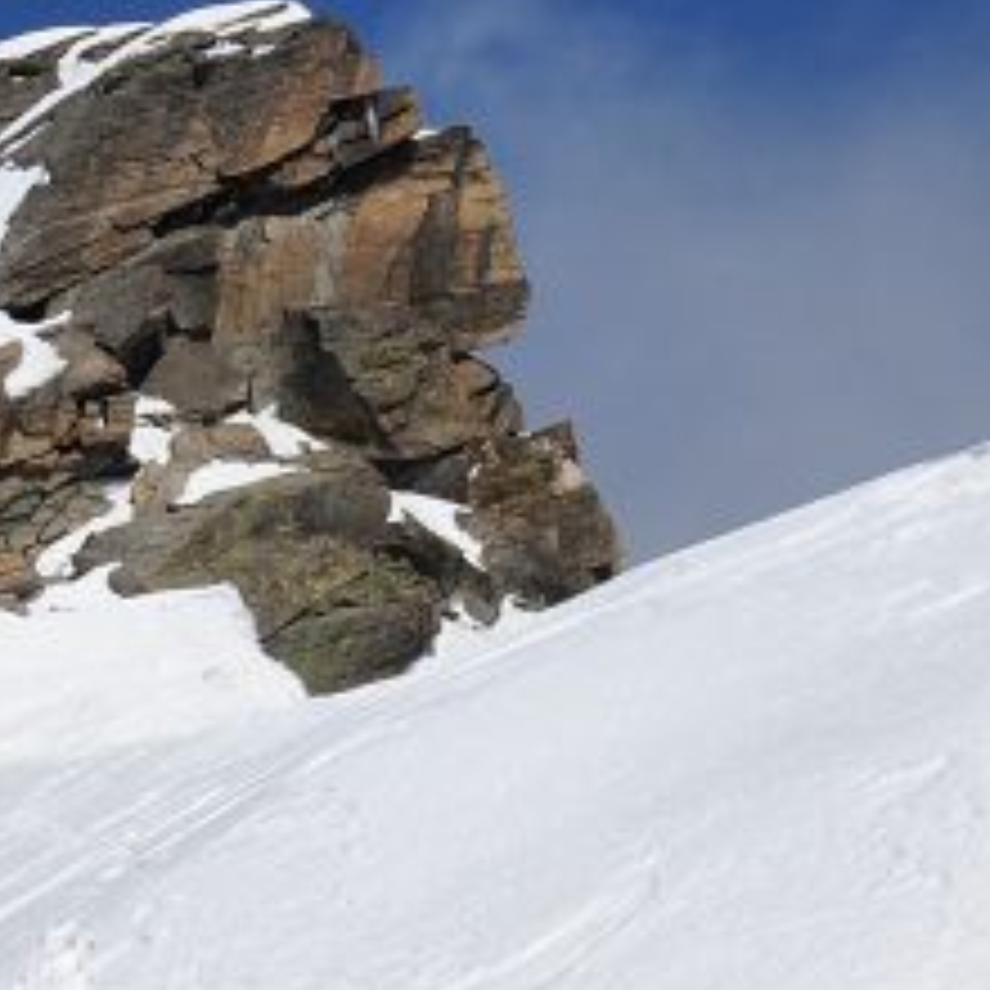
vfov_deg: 16.6
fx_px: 3365
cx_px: -752
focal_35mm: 104
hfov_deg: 14.8
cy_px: 846
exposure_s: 1/1000
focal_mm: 18
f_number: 11
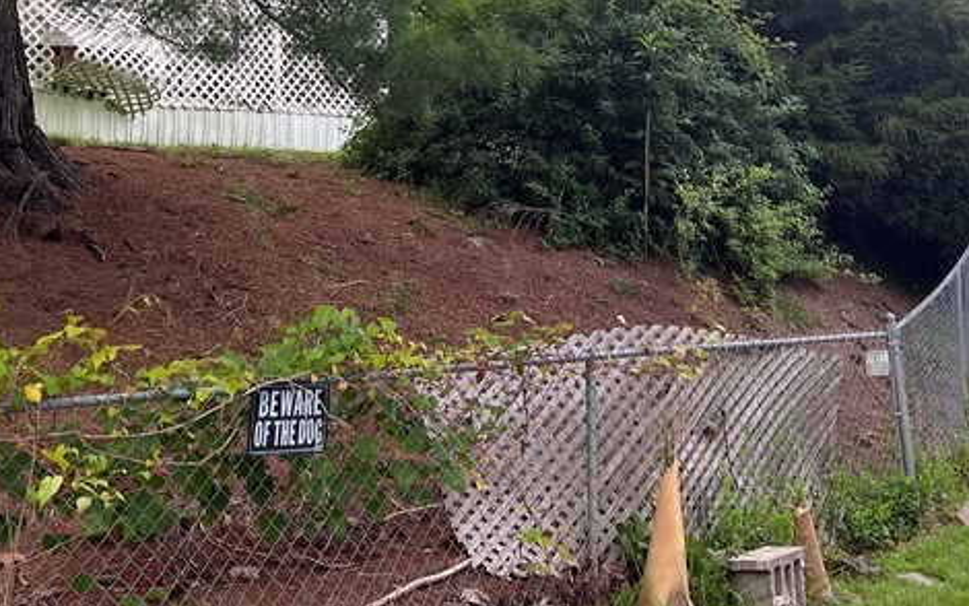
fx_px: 1585
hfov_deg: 33.9
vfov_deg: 20.6
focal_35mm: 60
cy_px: -68
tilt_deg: +12.3
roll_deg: +0.9
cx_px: 575
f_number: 1.5
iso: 64
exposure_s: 1/165
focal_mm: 5.7
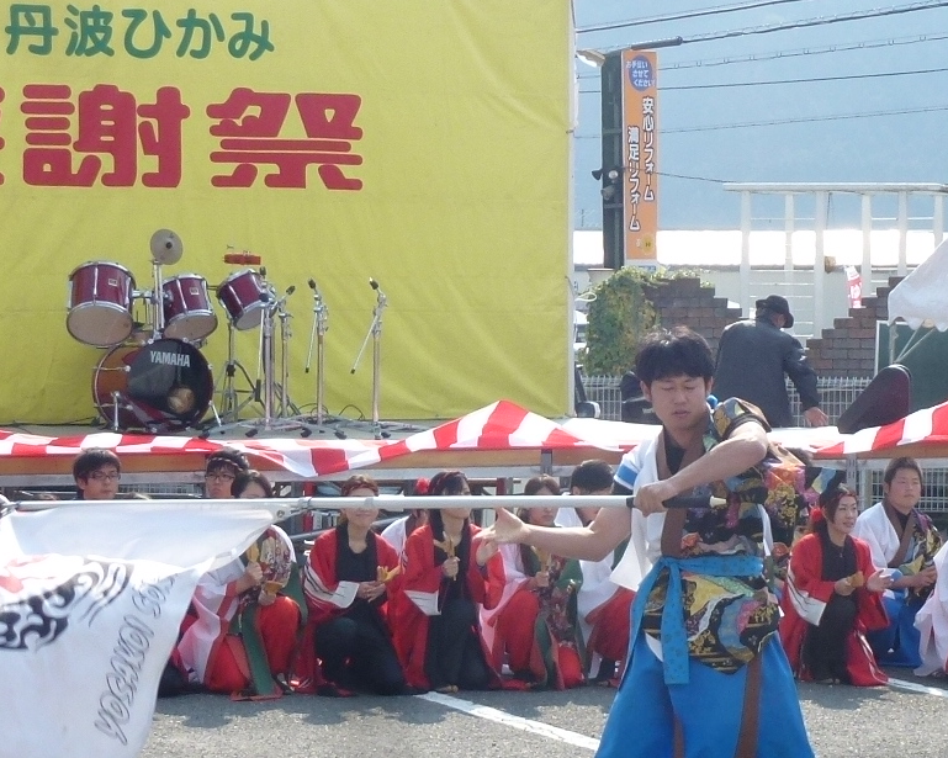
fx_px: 3282
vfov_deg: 13.1
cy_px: 552
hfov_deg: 16.4
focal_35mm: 117
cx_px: 584
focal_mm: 8
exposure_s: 1/400
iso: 100
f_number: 4
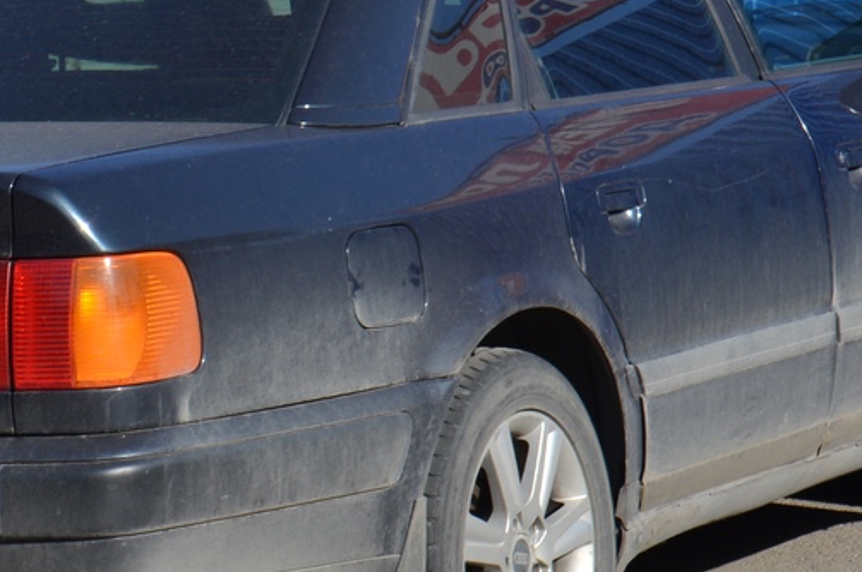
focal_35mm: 197
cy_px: 110
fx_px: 4711
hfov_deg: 10.4
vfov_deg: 6.9
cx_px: 266
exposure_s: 1/250
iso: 100
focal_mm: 44
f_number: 8
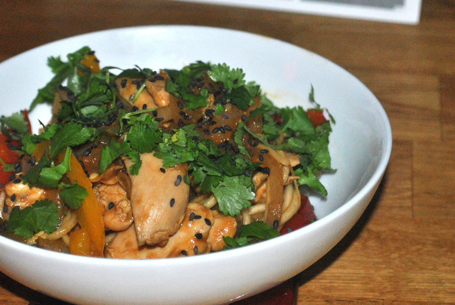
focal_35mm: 108
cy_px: 115
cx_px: 184
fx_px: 1367
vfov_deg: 12.7
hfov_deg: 18.9
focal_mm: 46
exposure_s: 1/125
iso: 640
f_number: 5.3
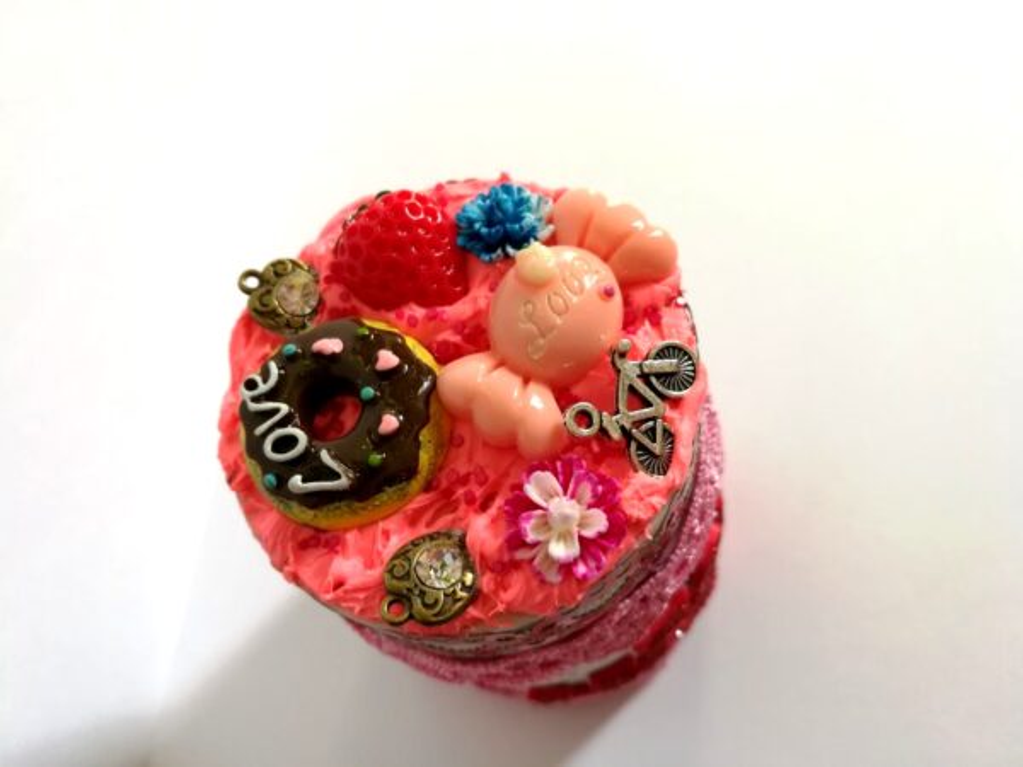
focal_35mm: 26
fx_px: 768
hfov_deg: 67.3
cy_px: 384
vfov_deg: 53.1
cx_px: 512
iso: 80
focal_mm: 3.83
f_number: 2.2
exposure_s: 1/30
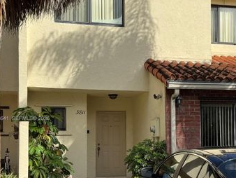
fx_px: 484
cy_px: 119
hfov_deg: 27.2
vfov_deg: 20.7
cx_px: 156
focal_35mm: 71
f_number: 1.78
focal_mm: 6.76
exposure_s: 1/3425
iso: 64
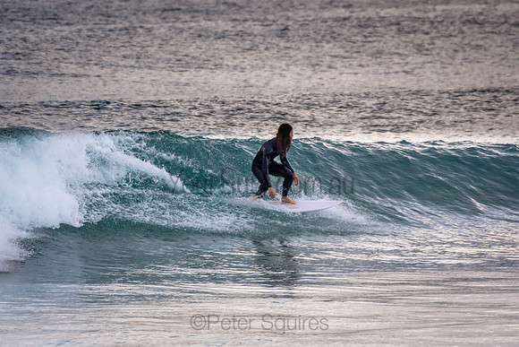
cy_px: 174
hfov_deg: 3.5
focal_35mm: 585
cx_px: 260
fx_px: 8435
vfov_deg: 2.4
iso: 1400
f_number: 5.6
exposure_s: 1/1000
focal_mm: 390
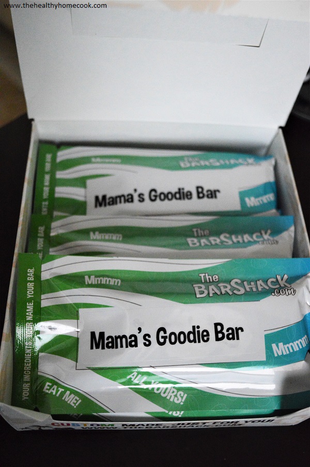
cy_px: 234
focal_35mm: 39
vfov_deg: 49.6
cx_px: 155
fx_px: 504
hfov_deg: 34.2
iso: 3200
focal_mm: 26
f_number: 4.2
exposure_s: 1/125
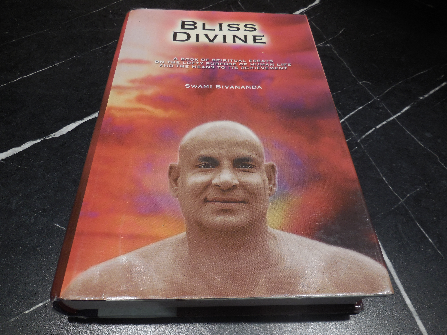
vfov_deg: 54.9
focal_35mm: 25
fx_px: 323
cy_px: 168
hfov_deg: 69.4
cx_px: 224
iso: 125
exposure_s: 1/50
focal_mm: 4.5
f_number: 3.1
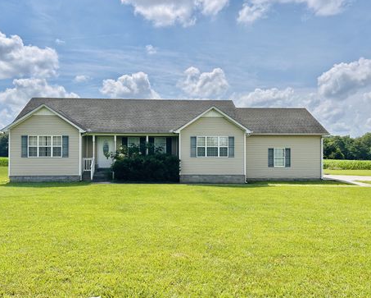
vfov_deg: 51.6
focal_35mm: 28
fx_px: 308
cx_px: 171
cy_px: 147
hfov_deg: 62.1
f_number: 1.5
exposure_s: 1/8000
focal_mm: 5.7
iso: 50
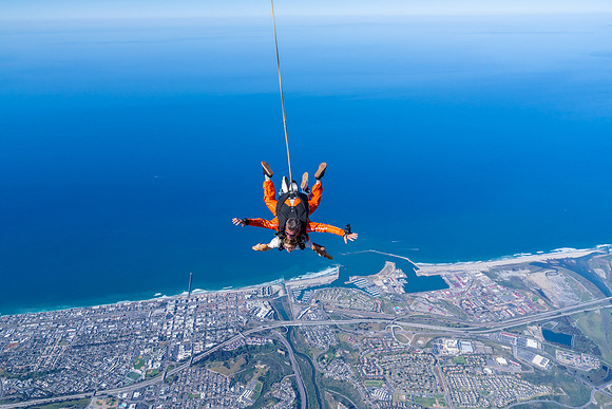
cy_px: 204
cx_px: 306
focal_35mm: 26
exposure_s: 1/1600
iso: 800
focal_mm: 26
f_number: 11
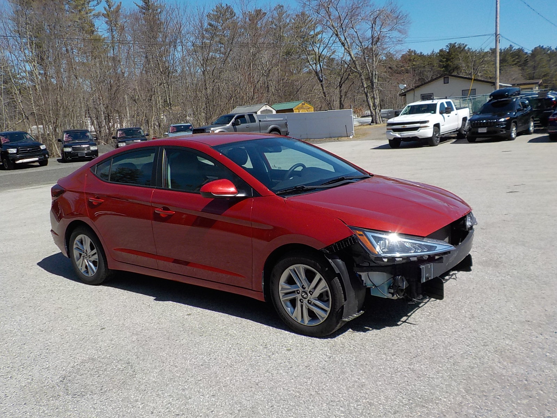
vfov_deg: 46.8
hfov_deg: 60.0
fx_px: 483
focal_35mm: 30
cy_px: 209
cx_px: 278
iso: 125
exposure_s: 1/1250
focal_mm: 4.1
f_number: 3.3
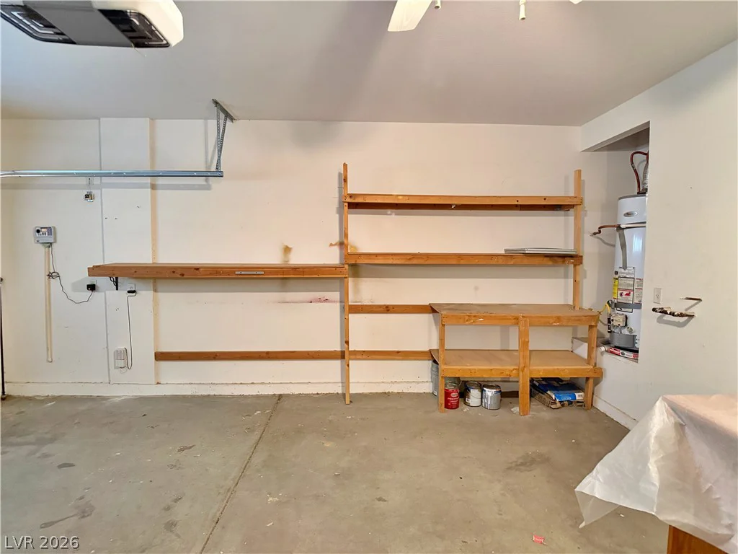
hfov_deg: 71.6
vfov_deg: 56.8
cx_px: 369
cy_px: 277
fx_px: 512
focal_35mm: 24
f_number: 1.78
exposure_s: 1/60
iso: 800
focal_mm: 6.76
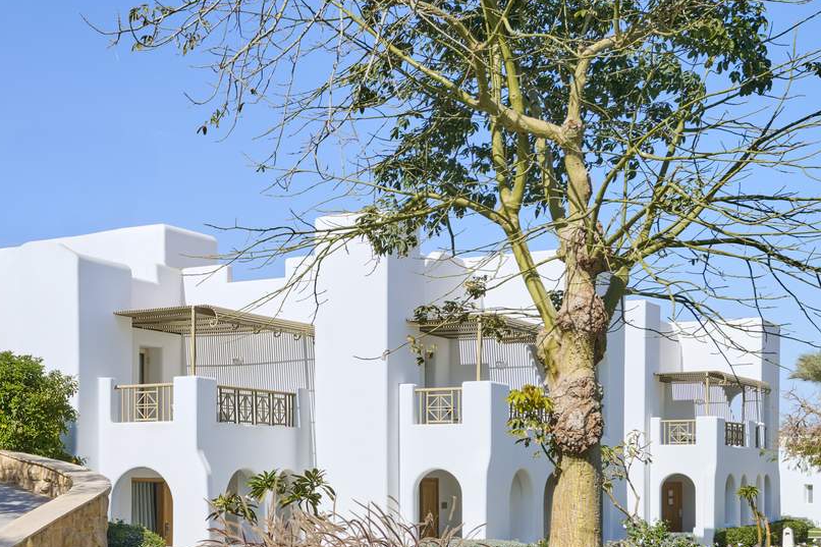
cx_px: 154
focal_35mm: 61
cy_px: 397
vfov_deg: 22.1
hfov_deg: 31.9
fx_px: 1391
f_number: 11
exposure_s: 1/50
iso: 100
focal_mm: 32
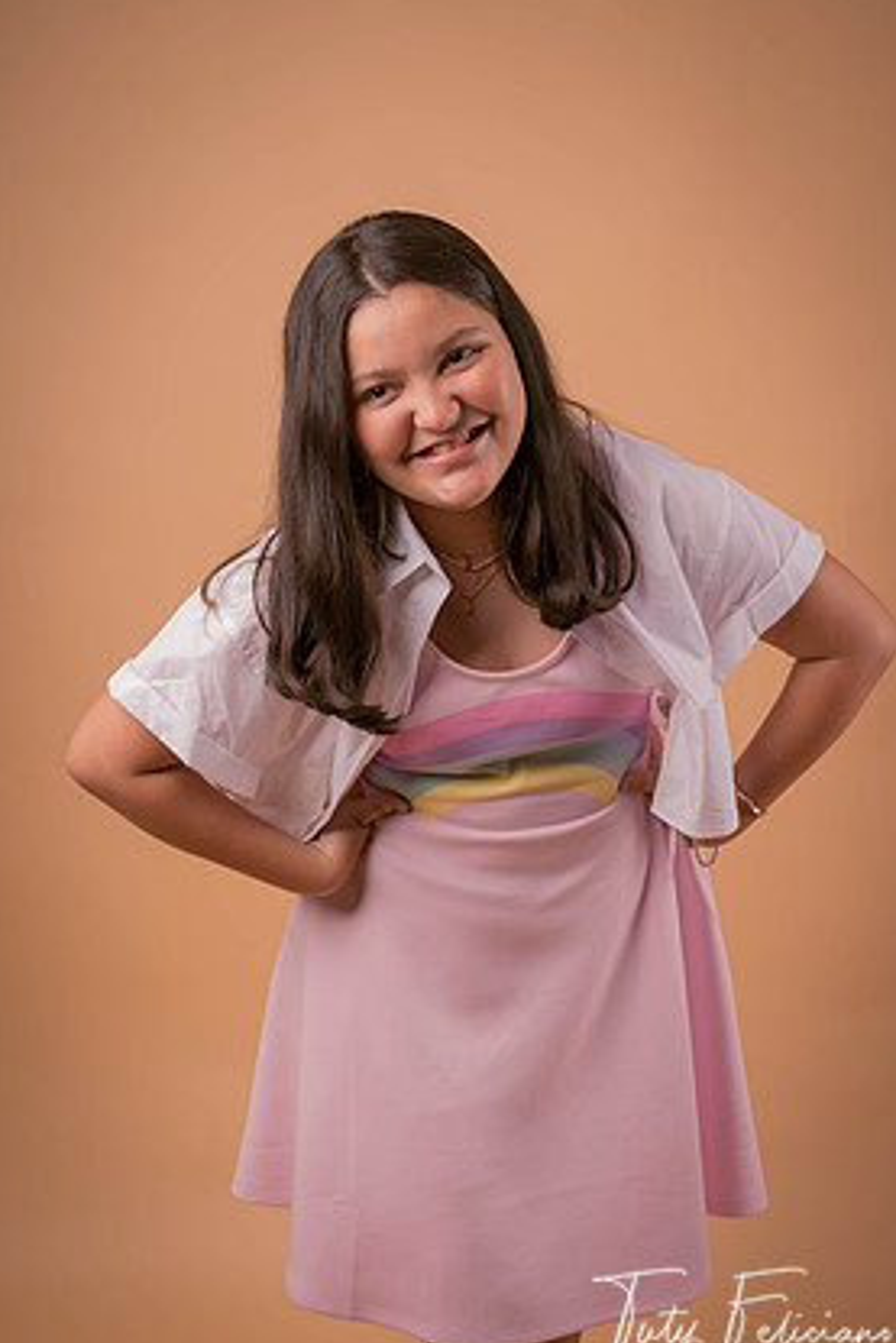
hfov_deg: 26.0
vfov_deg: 38.2
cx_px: 456
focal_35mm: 52
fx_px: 1940
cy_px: 705
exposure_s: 1/160
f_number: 6.3
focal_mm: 48
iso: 64
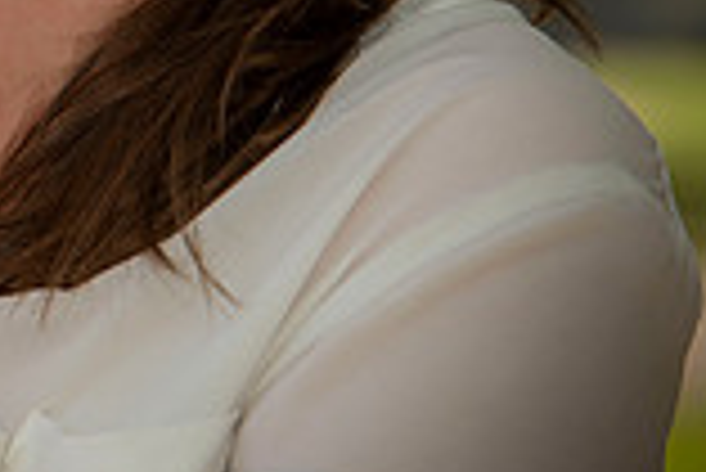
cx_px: -646
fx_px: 13053
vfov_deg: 2.1
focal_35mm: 665
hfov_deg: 3.1
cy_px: -503
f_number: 5
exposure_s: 1/250
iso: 50
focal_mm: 155
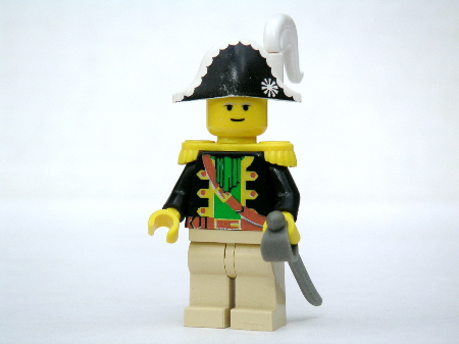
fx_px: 1471
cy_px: 172
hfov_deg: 17.7
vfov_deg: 13.3
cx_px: 230
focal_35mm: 111
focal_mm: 17.1
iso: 50
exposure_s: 1/750
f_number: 3.6
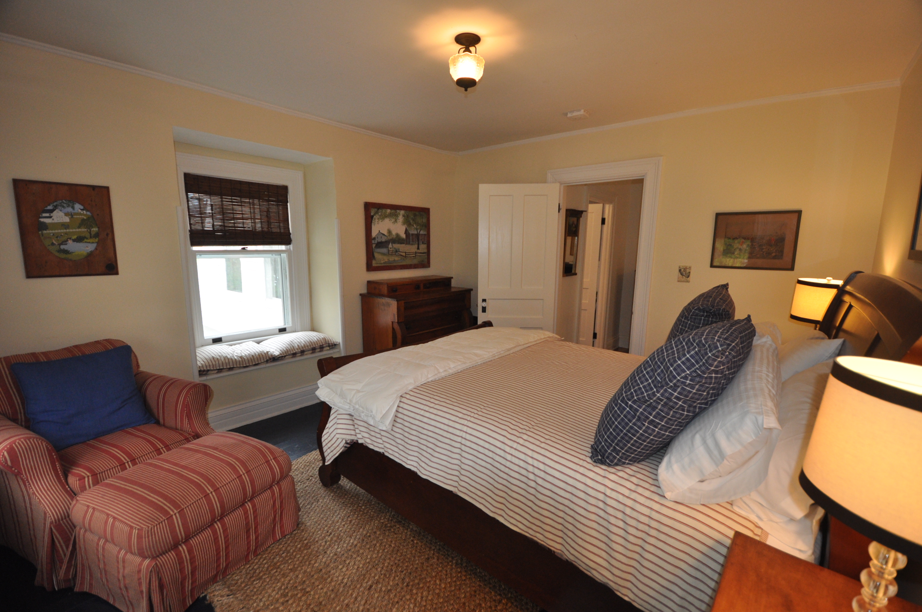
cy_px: 306
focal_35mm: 15
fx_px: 384
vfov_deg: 77.2
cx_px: 461
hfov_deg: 100.5
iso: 720
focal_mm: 10
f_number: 3.5
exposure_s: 1/125
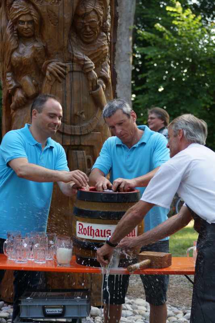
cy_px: 162
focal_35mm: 105
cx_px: 108
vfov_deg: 19.5
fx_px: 941
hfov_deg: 13.0
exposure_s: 1/160
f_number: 4
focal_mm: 70
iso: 160
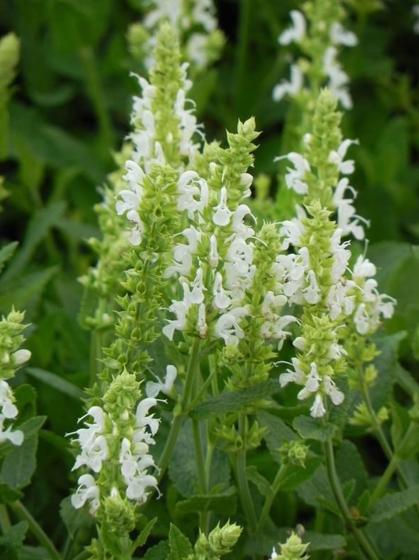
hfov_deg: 2.1
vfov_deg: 2.9
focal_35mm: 693
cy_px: 285
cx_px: 207
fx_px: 11187
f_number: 5
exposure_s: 1/125
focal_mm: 120
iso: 160
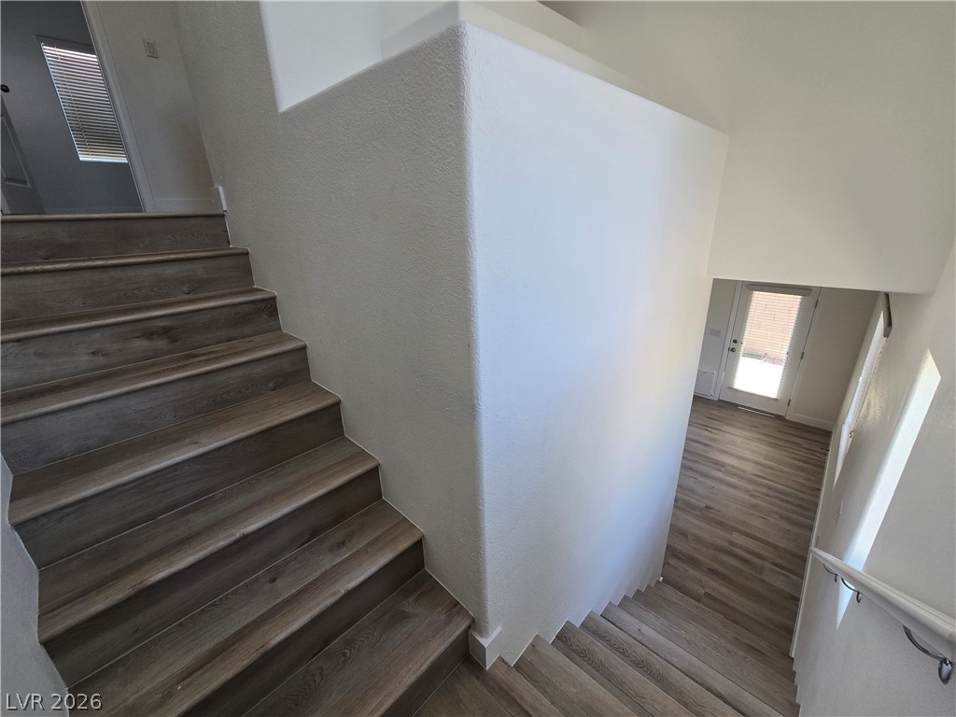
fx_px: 359
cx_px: 478
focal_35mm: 13
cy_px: 358
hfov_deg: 106.2
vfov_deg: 89.9
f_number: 2.2
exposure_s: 1/120
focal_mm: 2.2
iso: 80
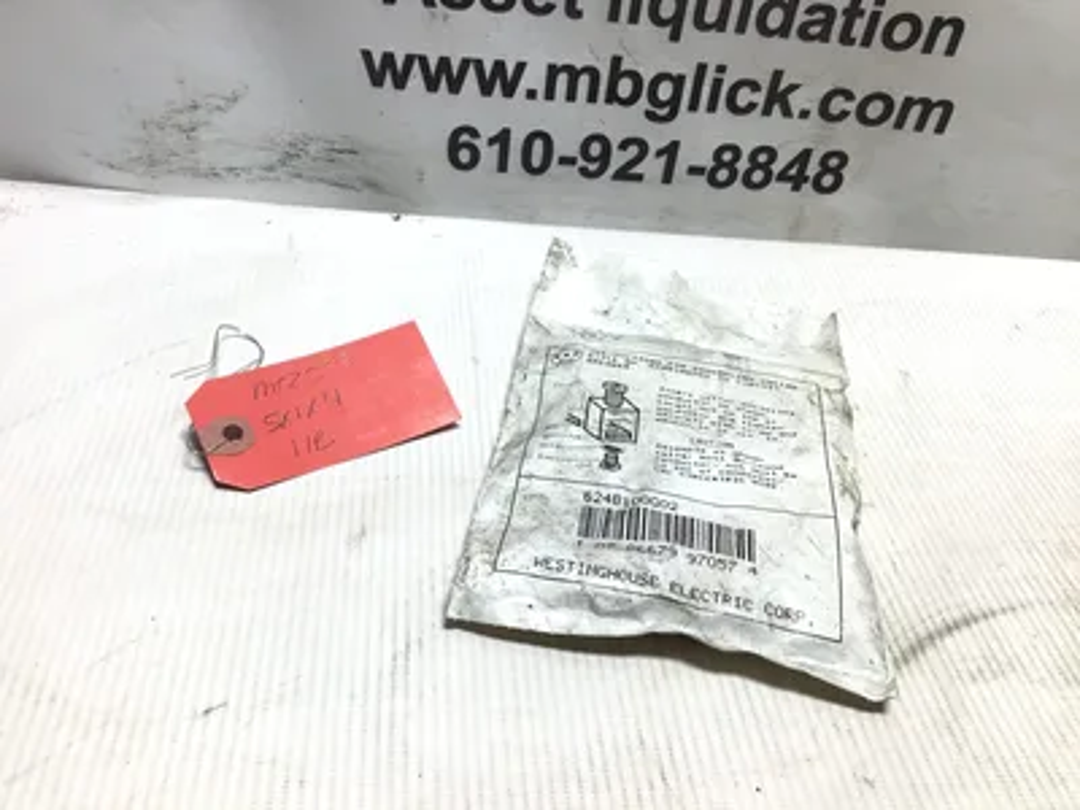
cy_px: 405
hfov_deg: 58.4
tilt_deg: -39.3
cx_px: 540
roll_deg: -8.5
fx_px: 967
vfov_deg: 45.4
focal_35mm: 31
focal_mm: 3.3
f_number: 2.4
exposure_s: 1/134
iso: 25
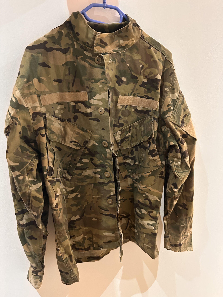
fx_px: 206
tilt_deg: -19.6
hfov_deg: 56.8
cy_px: 148
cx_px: 112
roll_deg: +0.6
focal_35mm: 24
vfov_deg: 71.6
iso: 800
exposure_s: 1/33
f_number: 1.78
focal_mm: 6.86
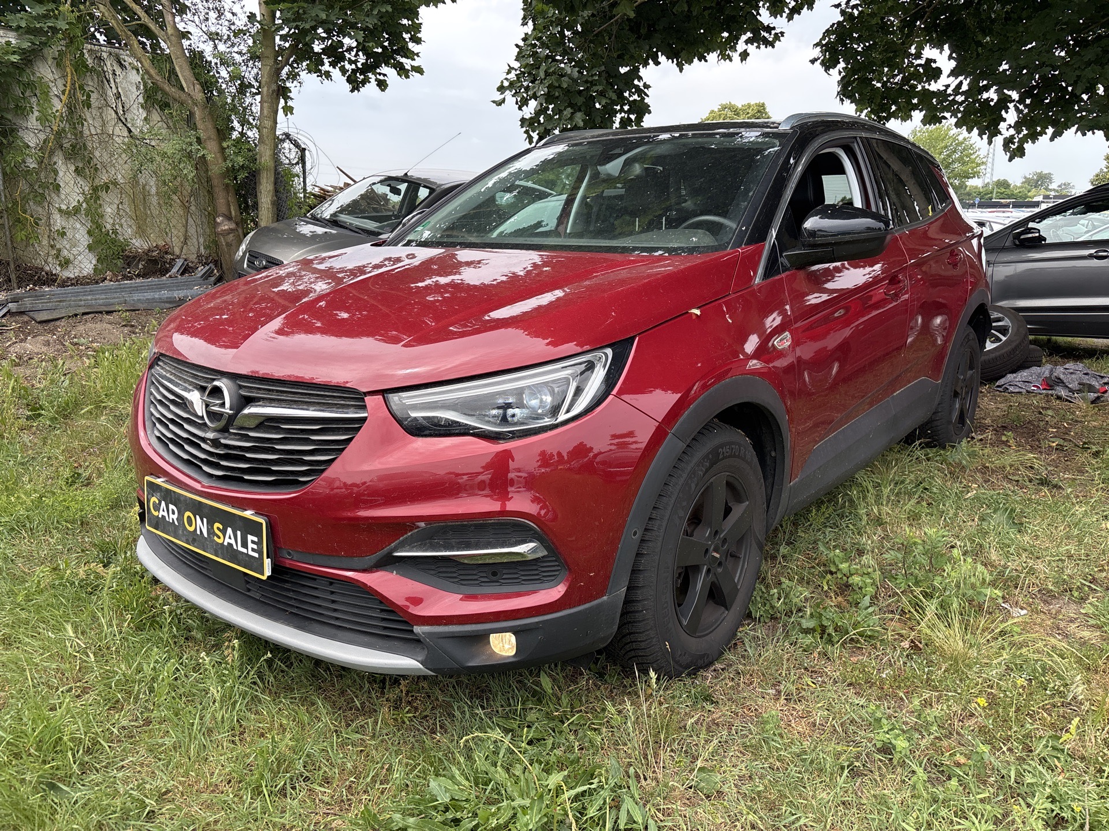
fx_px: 833
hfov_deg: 67.3
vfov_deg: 53.1
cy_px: 416
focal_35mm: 26
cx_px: 554
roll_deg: -0.6
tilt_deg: -11.6
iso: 50
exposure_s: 1/716
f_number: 1.6
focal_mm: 5.96
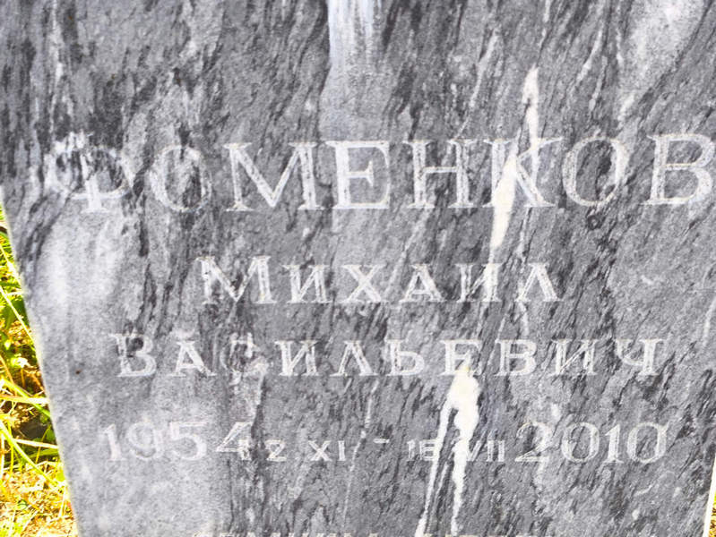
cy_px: 268
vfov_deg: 29.1
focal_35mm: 50
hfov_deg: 38.2
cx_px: 358
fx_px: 1035
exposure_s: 1/108
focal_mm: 4.71
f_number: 1.7
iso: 50
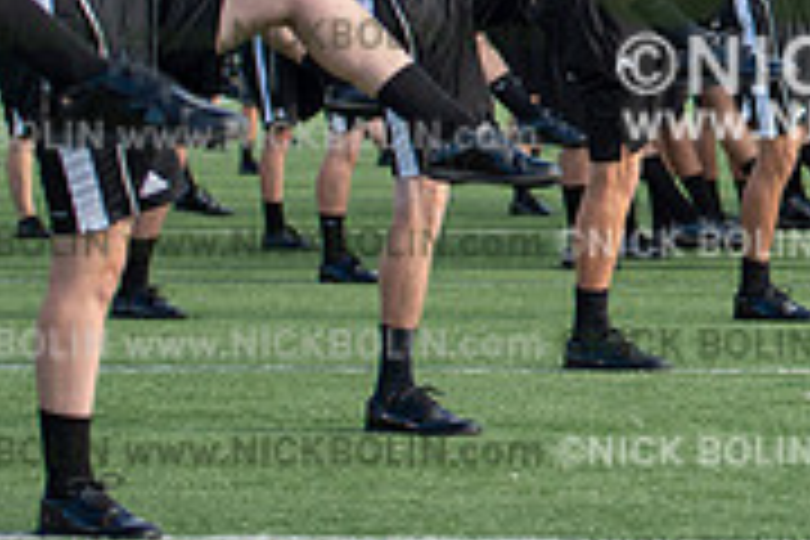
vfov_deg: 6.1
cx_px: 900
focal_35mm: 226
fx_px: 5085
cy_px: -72
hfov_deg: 9.0
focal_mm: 70
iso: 160
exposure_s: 1/800
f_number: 2.8
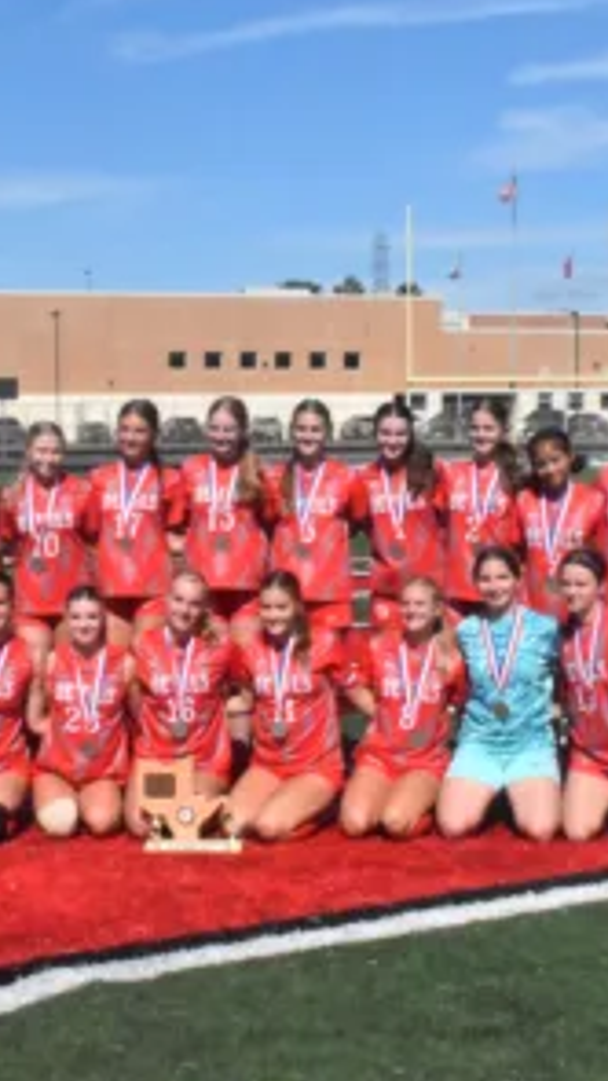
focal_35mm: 65
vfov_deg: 32.4
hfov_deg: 18.6
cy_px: 535
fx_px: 1857
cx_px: 322
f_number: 25
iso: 12800
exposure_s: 1/4000
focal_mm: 27
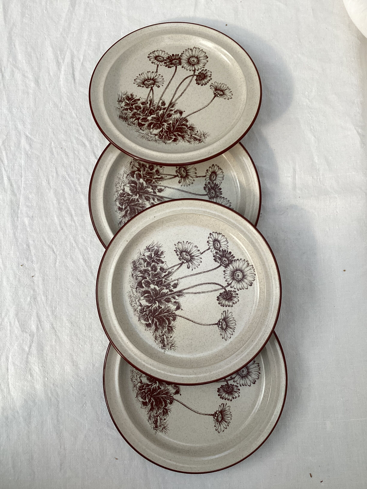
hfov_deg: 45.4
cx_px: 184
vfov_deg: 58.4
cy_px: 244
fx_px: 438
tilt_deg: -80.2
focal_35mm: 31
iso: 40
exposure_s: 1/120
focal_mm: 3.3
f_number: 2.4
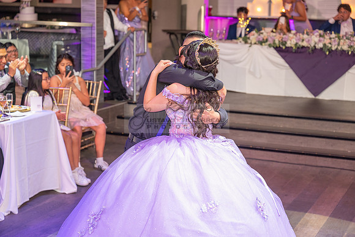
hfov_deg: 28.8
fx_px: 690
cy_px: 118
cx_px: 178
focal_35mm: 70
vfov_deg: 19.5
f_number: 3.5
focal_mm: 70
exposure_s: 1/125
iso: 1000
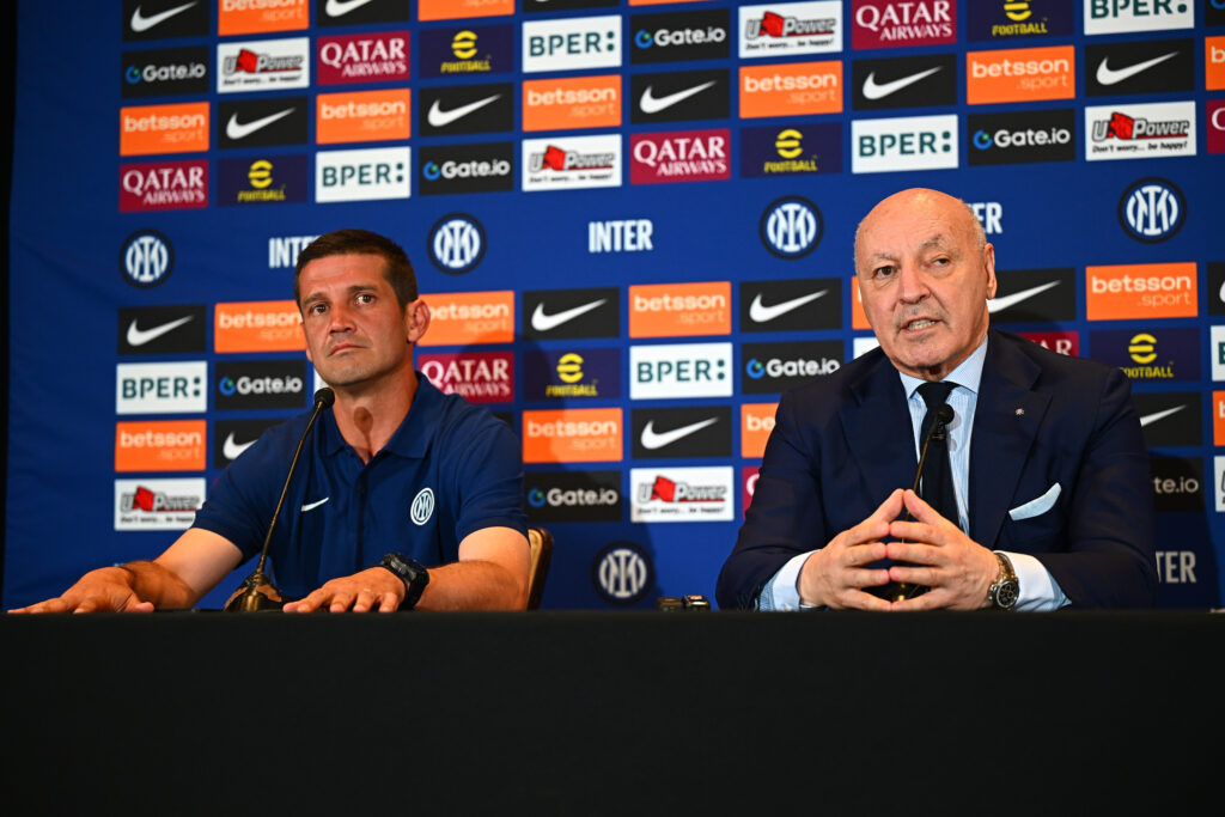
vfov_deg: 19.2
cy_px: 408
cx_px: 612
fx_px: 2416
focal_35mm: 71
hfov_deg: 28.4
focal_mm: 71
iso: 1250
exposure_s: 1/250
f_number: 2.8
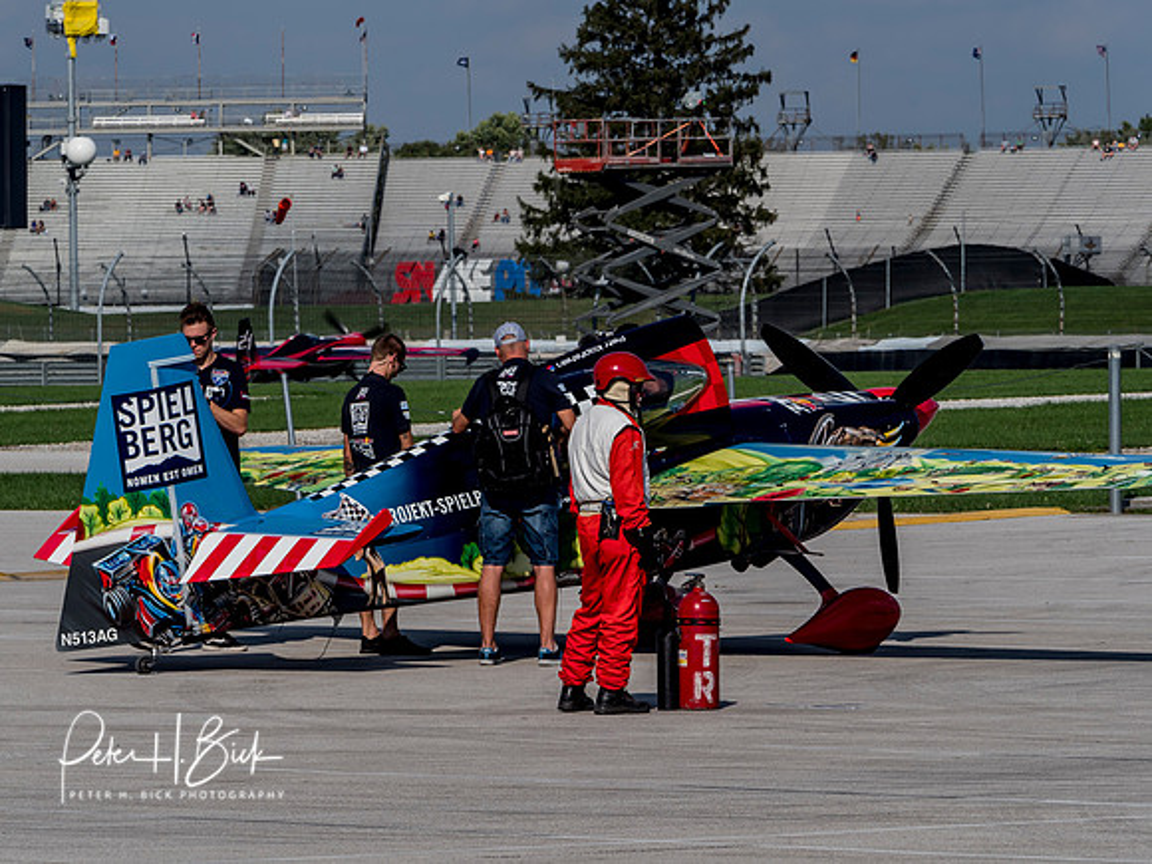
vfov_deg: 5.0
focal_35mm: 300
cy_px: 432
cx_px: 576
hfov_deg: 6.6
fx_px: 9984
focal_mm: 150
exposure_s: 1/400
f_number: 11
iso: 200
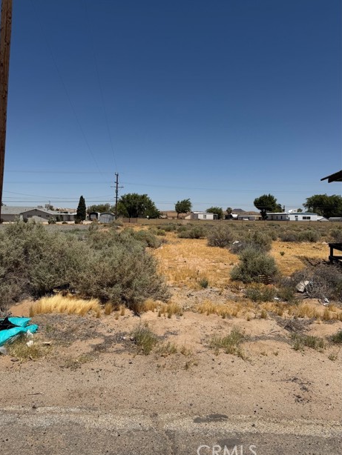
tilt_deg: -0.9
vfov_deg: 69.4
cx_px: 165
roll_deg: -1.8
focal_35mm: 25
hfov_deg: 54.9
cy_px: 225
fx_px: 329
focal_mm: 6.76
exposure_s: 1/10309
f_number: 1.78
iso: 80
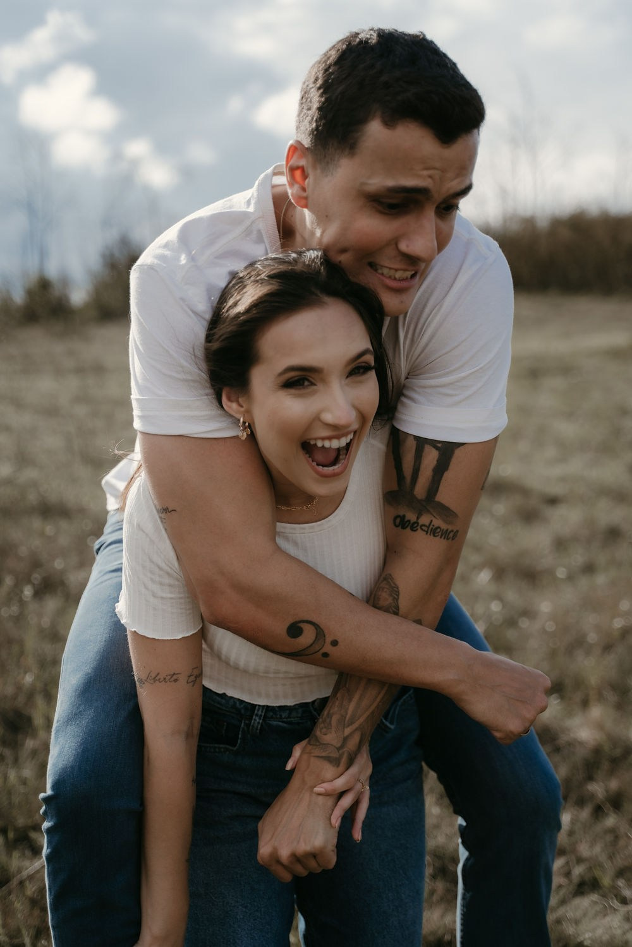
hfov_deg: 27.5
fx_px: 1290
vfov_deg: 40.3
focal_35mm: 49
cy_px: 474
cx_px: 316
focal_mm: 49
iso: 50
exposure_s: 1/1600
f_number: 2.8
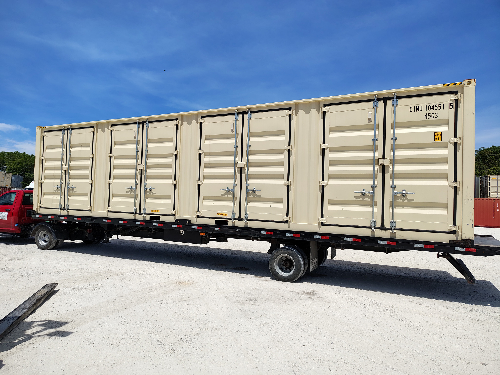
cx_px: 250
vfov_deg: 56.8
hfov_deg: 71.6
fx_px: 347
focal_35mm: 24
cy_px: 188
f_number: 1.8
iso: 100
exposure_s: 1/3300
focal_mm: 5.56
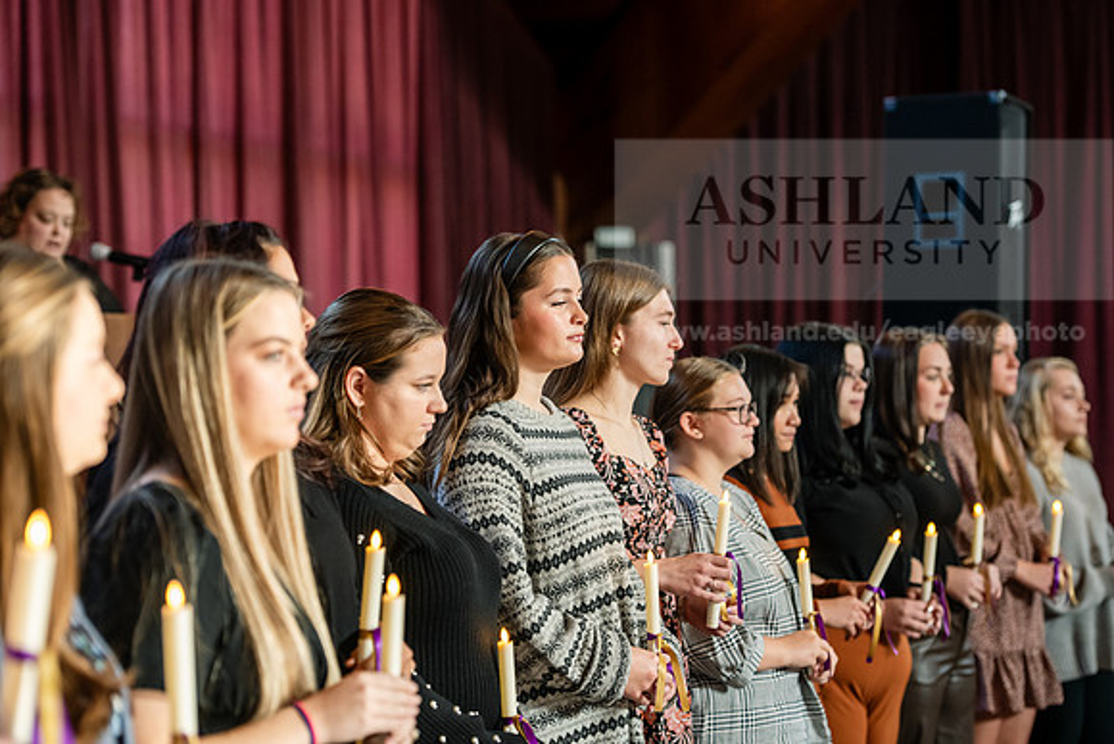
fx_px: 3033
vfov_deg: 14.0
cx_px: 557
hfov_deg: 20.8
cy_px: 372
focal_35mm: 98
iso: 1600
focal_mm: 98
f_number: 3.5
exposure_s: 1/200
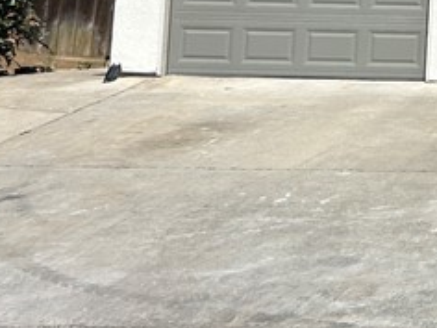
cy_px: -146
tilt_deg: +6.1
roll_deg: -1.2
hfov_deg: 15.0
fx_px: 1427
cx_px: 805
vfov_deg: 12.5
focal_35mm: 113
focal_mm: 5.7
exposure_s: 1/5319
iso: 50
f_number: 1.5
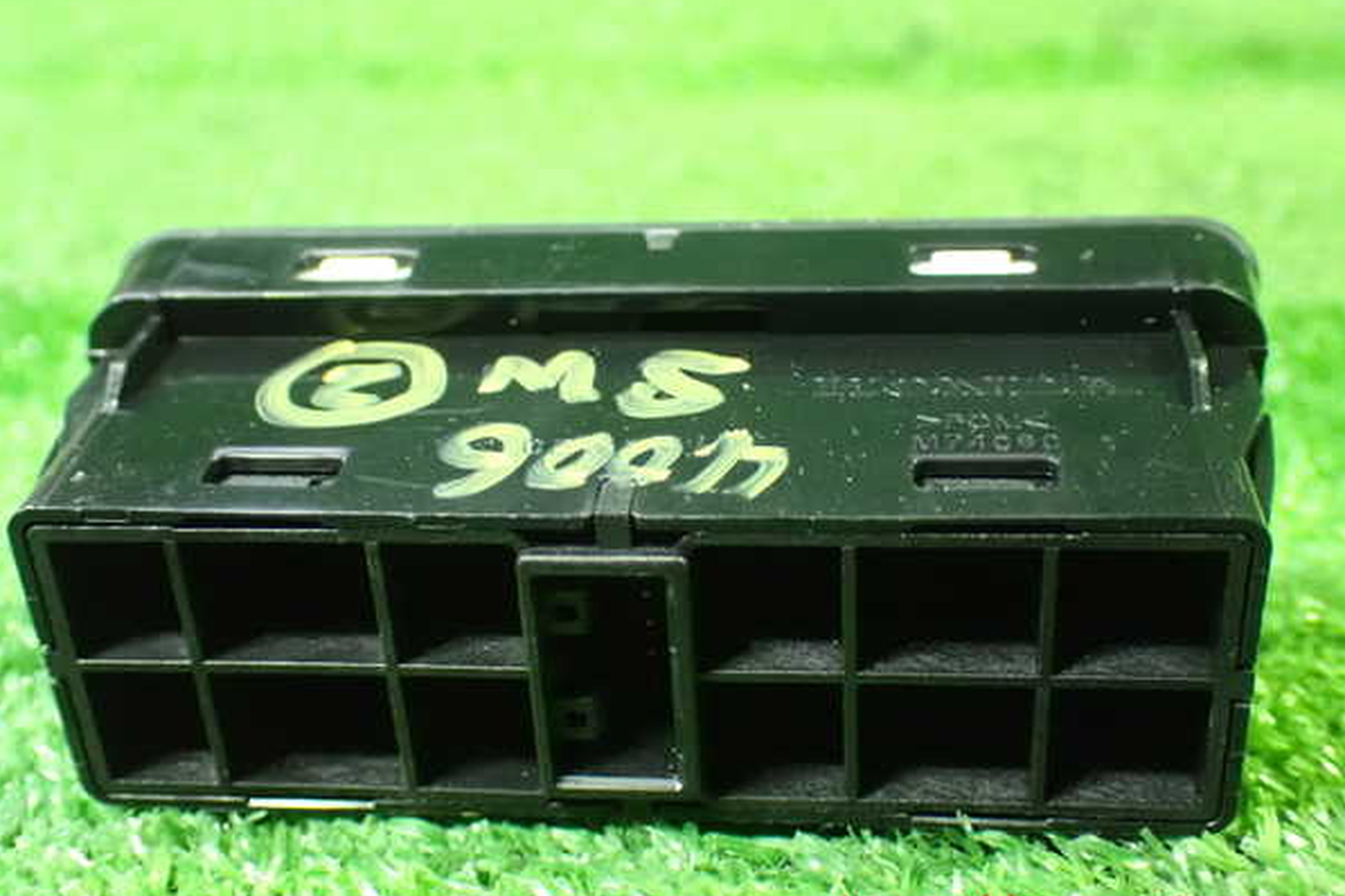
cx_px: 674
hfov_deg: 42.7
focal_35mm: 46
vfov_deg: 29.2
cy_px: 441
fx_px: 1718
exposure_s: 1/25
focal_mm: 7.84
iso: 1600
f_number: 2.9
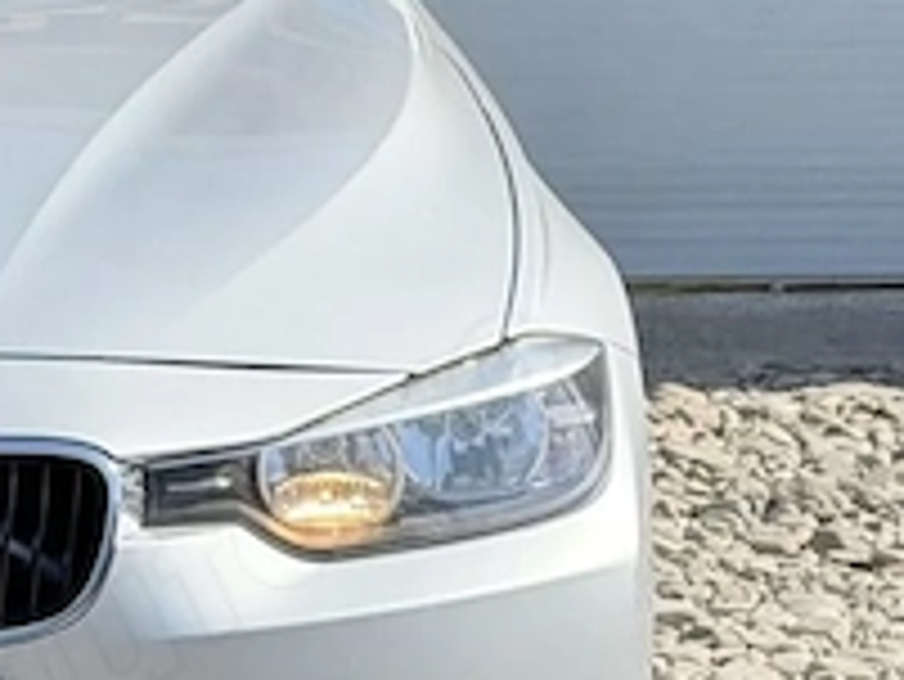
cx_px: -333
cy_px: -392
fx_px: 6245
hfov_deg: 8.2
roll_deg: +0.7
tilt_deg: -2.0
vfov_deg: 6.1
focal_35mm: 239
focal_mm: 6.76
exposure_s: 1/2208
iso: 80
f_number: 1.78
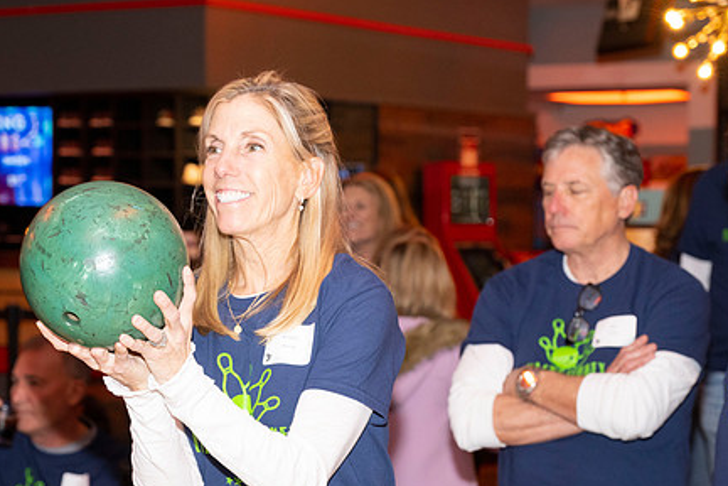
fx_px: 2143
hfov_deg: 19.3
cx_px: 293
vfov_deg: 12.9
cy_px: 321
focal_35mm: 106
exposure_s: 1/100
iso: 2000
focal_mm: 79
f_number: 5.6
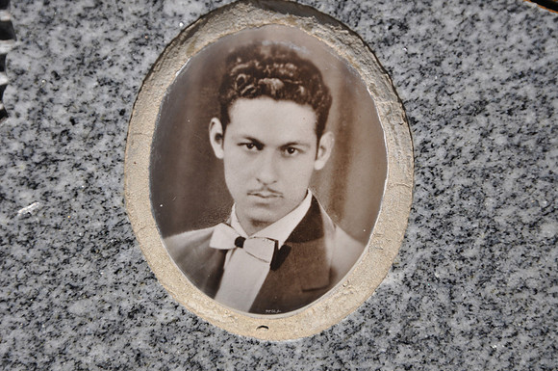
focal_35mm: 158
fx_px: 2438
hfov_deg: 13.1
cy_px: 186
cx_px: 279
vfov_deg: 8.7
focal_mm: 105
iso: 200
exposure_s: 1/250
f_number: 8
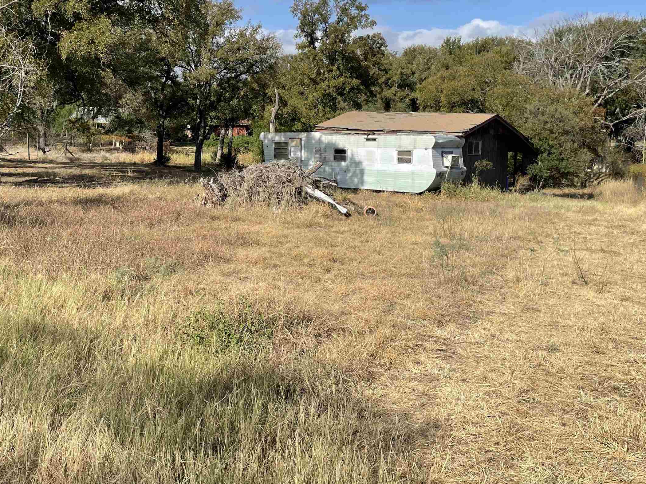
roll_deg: -1.8
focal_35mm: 38
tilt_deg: -3.1
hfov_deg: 47.5
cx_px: 175
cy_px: 162
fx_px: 709
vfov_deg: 37.3
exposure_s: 1/3731
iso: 32
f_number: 1.6
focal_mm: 4.2
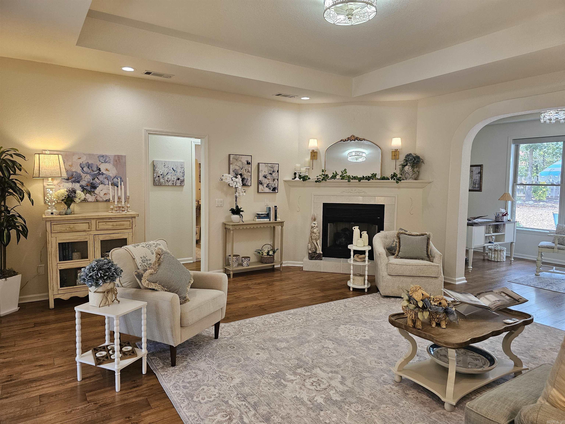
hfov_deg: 73.9
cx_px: 282
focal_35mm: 23
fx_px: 375
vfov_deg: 58.9
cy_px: 212
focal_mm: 6.3
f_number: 1.7
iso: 200
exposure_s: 1/120
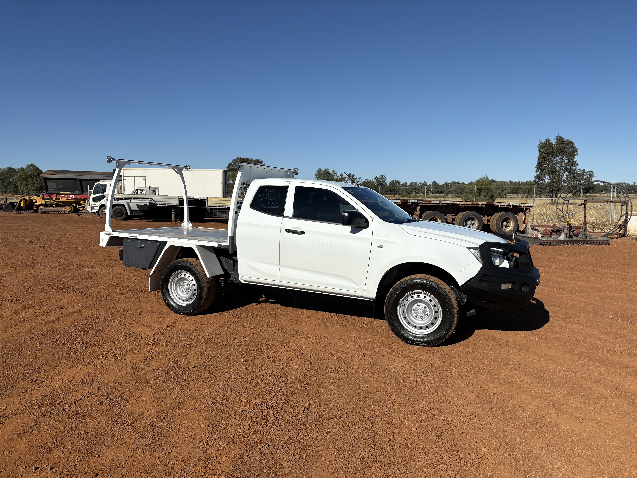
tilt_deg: -4.9
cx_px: 318
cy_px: 239
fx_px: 478
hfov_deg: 67.3
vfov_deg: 53.1
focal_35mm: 26
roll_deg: +0.6
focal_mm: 5.96
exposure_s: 1/6993
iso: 50
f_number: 1.6
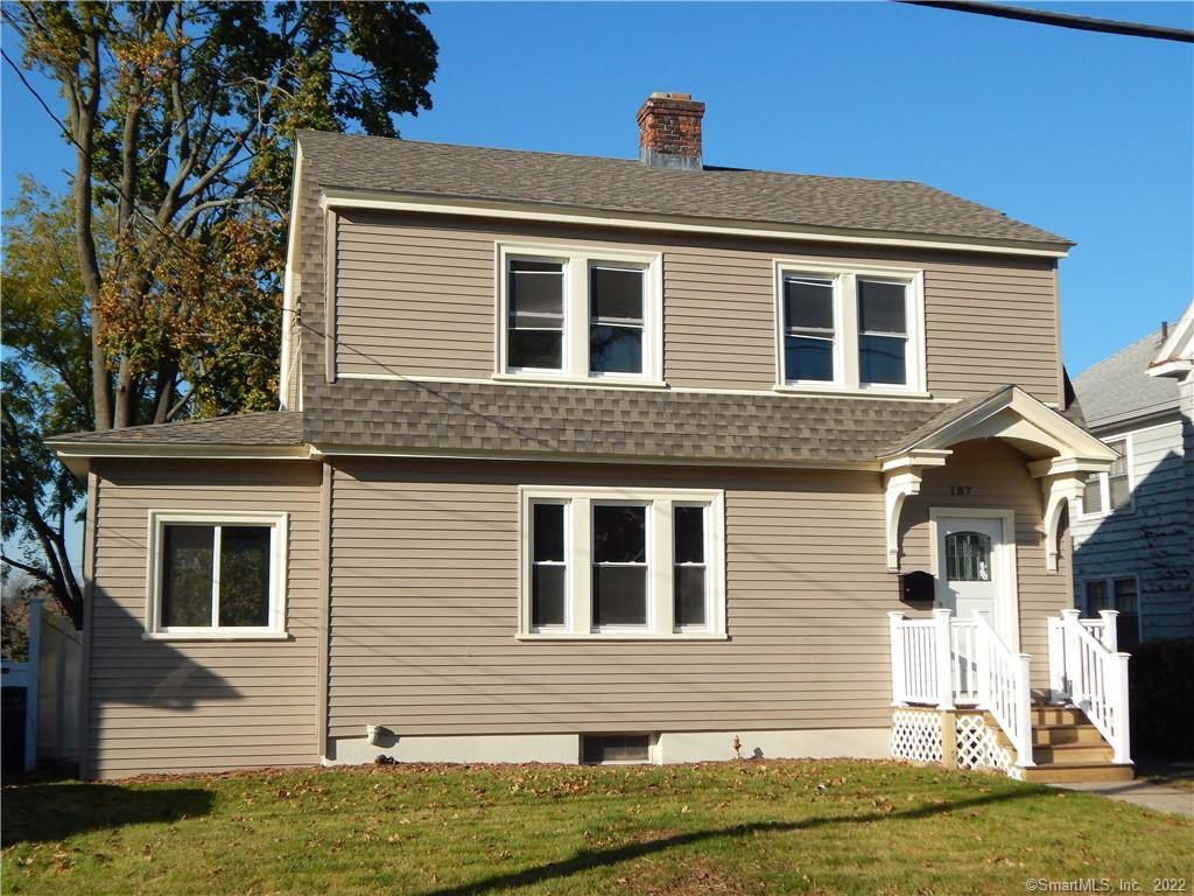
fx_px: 1483
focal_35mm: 43
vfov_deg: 33.6
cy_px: 448
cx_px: 597
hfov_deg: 43.9
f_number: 7.1
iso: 125
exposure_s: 1/400
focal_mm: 7.7
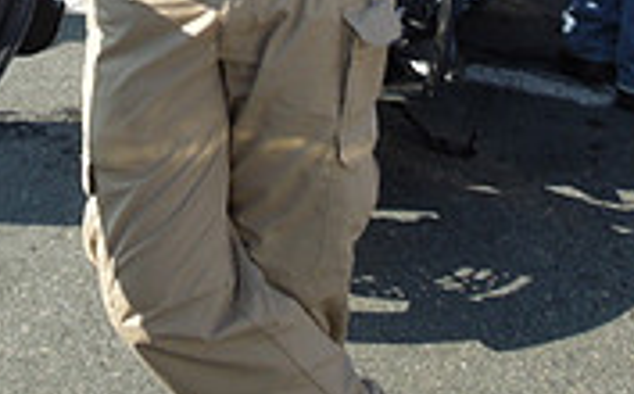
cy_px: -356
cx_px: 122
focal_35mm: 87
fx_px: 1501
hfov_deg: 23.5
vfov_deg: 13.2
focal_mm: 4.5
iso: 100
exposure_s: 1/500
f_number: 3.3
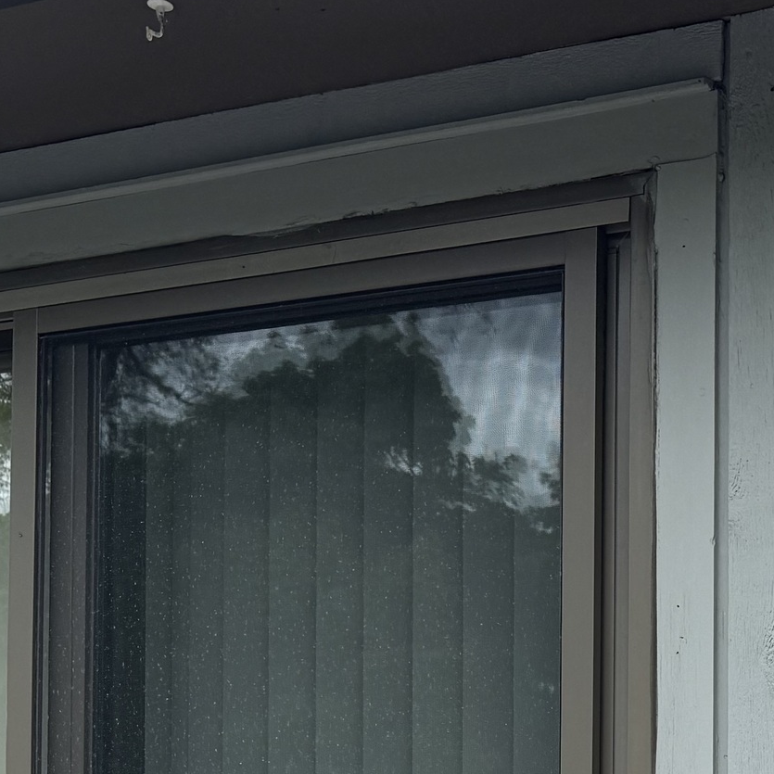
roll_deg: -0.7
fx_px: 1973
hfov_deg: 20.6
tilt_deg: -0.4
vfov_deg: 20.3
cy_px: 1004
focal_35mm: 78
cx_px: 945
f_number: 1.78
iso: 80
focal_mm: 6.76
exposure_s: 1/1524
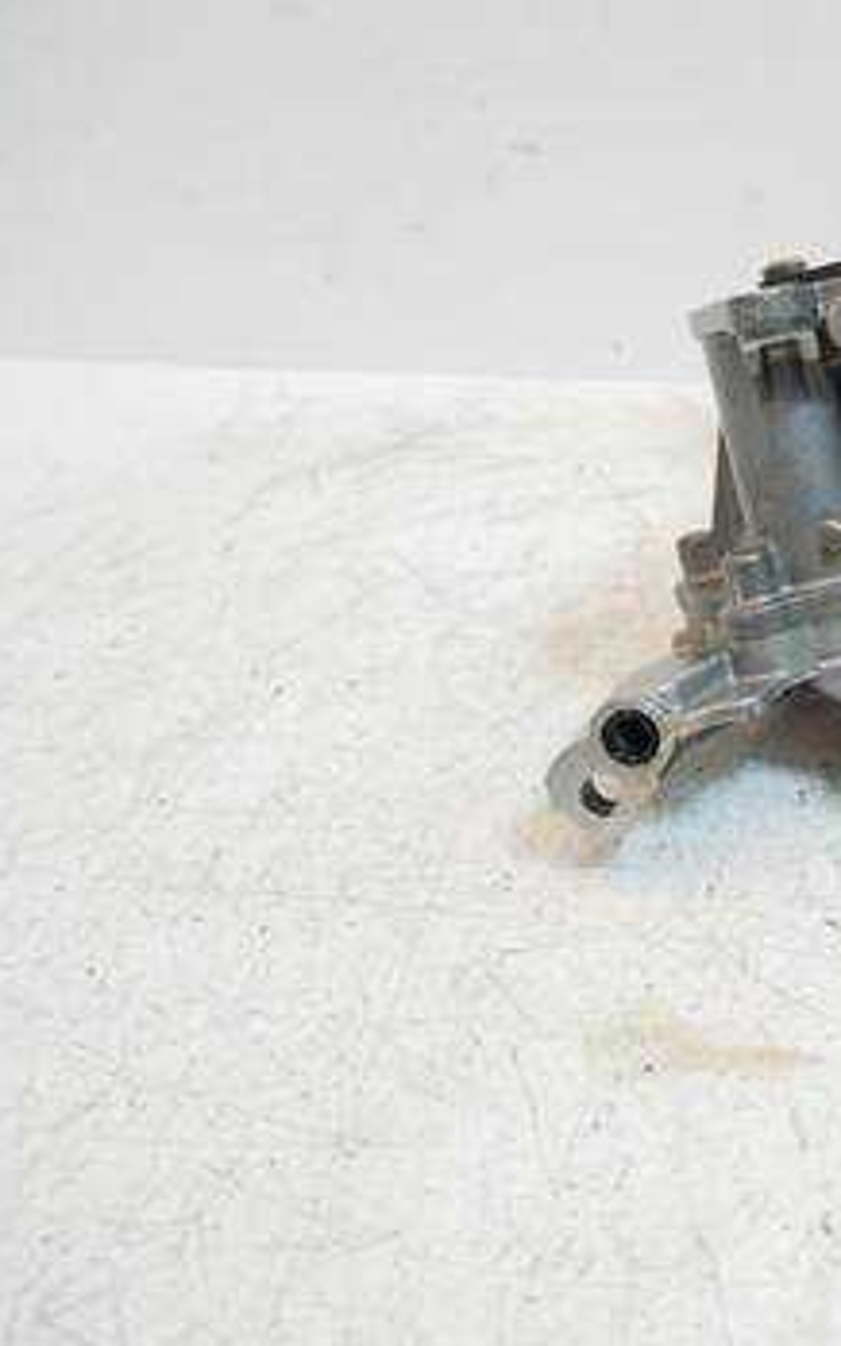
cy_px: 690
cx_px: 887
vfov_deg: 55.3
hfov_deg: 32.6
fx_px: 1284
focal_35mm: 35
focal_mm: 12
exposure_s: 1/60
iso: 250
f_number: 3.5
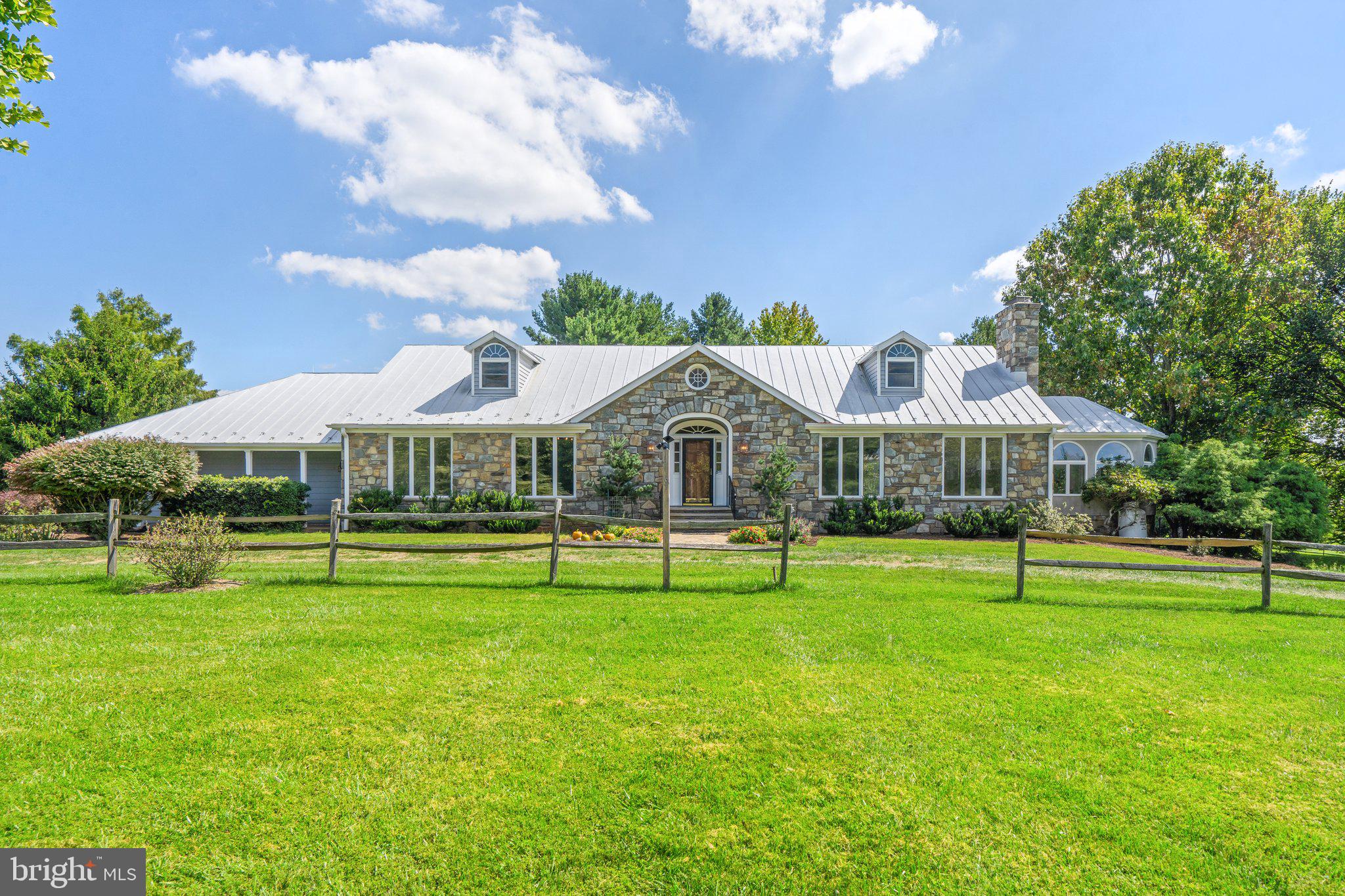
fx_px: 710
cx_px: 672
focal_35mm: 19
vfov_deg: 64.5
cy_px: 448
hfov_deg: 86.9
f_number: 13
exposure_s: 1/400
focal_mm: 19
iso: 250
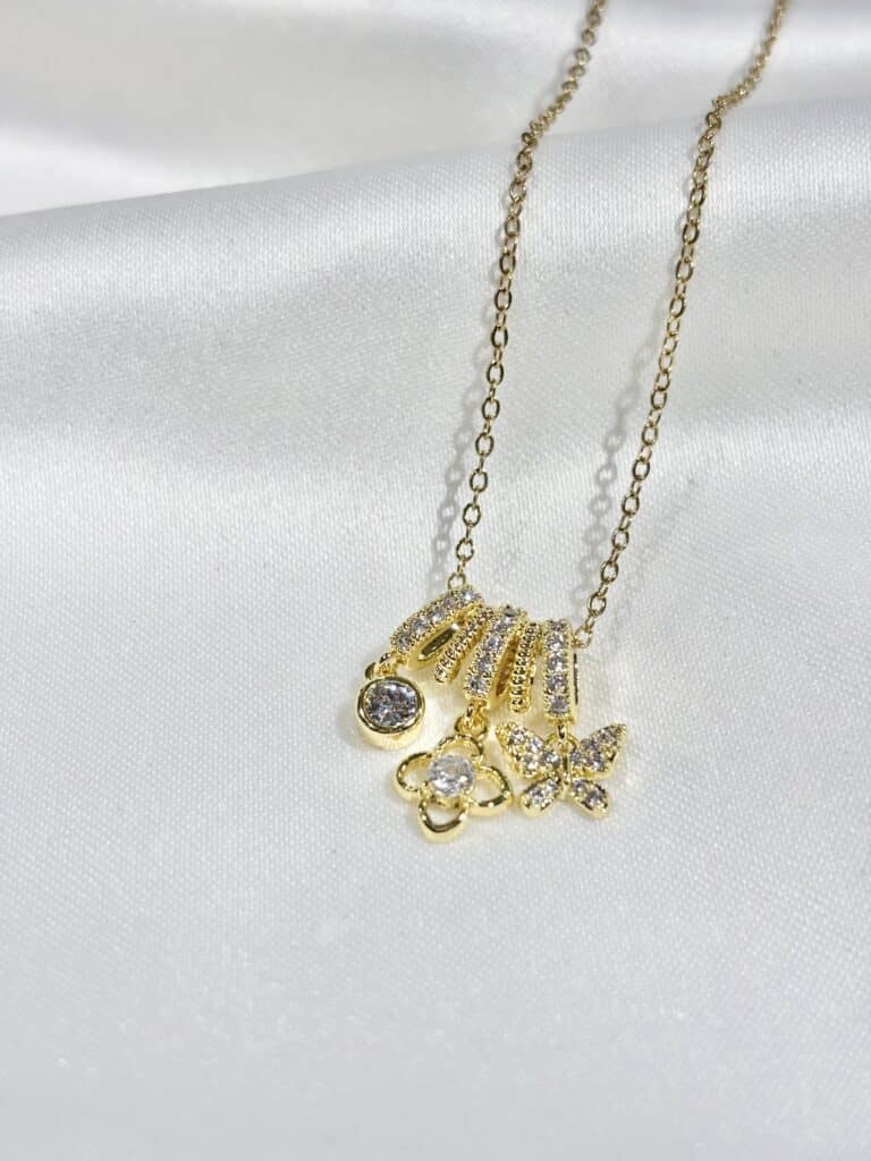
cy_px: 580
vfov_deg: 36.8
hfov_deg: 28.0
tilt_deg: -38.5
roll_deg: +11.2
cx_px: 436
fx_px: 1745
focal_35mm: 52
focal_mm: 5.96
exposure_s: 1/313
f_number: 1.6
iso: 32
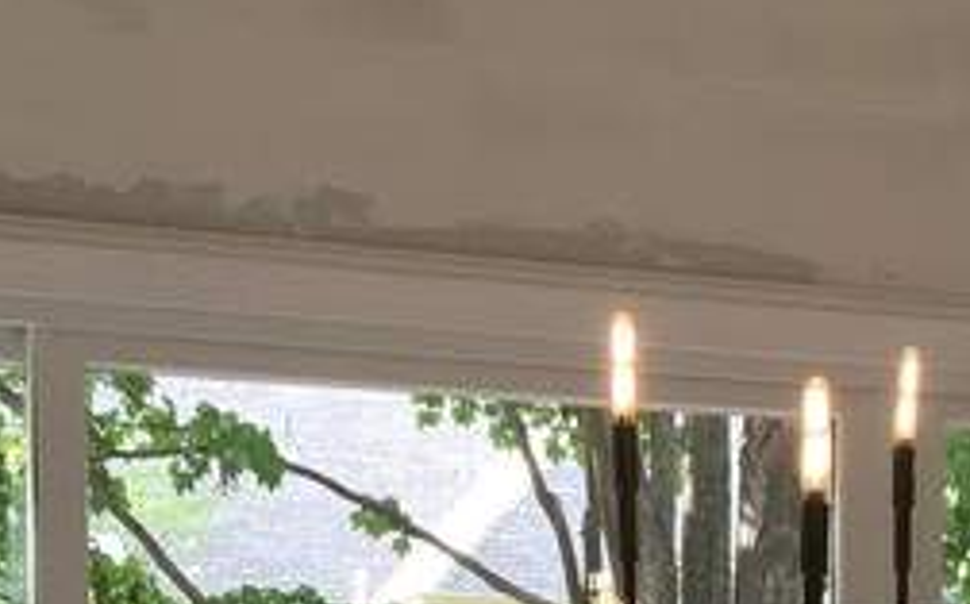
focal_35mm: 125
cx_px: 762
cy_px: 1208
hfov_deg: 16.6
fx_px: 3302
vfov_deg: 9.7
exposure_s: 1/120
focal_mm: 3
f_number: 1.8
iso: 40
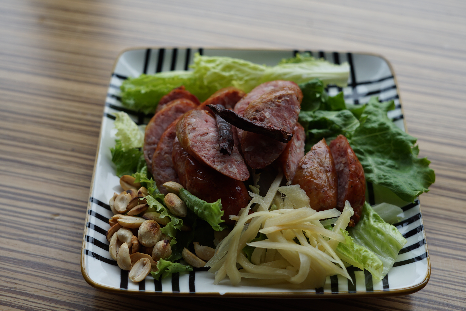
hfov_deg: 39.6
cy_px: 156
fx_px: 647
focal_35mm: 50
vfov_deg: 27.0
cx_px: 233
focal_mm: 50
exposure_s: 1/80
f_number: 4.5
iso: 100
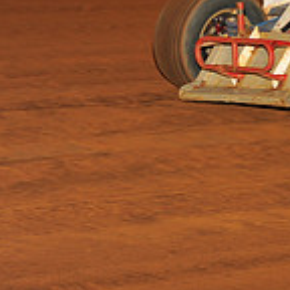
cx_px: 497
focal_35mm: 239
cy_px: -52
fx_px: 2265
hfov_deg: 7.2
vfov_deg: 7.3
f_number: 7.1
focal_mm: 70
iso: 640
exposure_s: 1/320
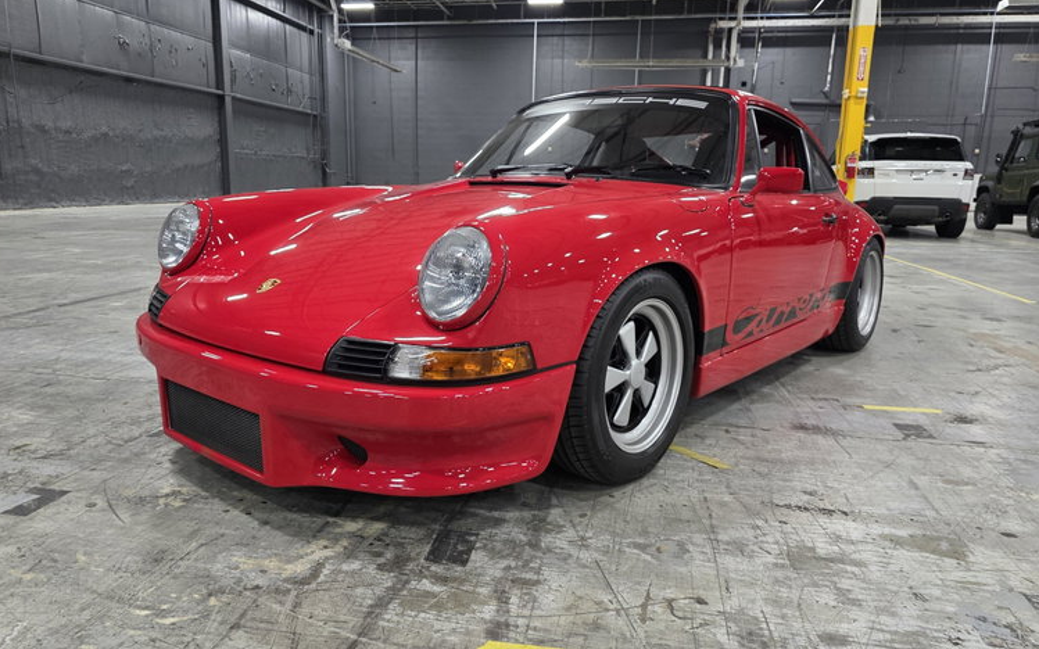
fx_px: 708
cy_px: 327
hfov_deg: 72.6
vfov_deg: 49.3
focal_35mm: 25
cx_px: 520
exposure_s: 1/120
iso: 320
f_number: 1.7
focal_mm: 6.3
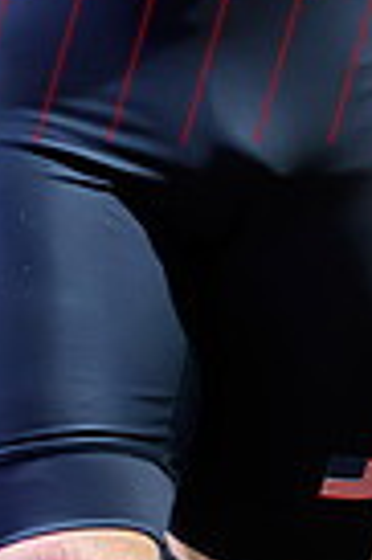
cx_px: 78
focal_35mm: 692
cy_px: -298
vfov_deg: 3.0
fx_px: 10752
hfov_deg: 2.0
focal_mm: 135
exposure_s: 1/500
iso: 8000
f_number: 2
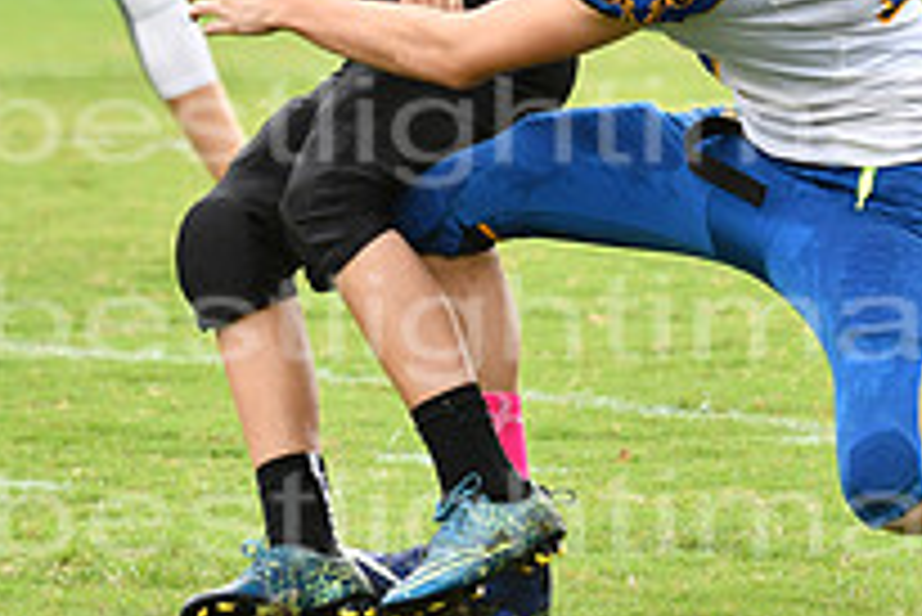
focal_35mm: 594
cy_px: 34
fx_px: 15223
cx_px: 576
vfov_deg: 2.3
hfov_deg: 3.5
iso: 800
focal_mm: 140
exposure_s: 1/1600
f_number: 3.5
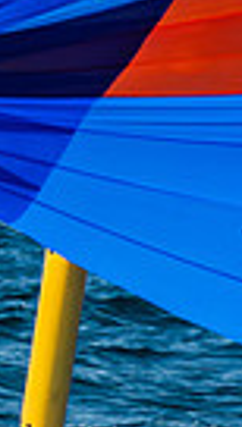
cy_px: -368
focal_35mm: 1797
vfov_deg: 1.2
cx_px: -516
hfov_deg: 0.7
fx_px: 20399
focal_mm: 200
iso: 160
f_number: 6.3
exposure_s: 1/400
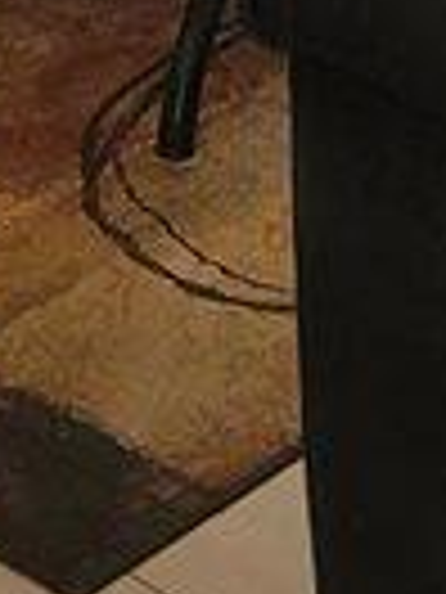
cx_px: 550
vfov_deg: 8.8
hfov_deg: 8.1
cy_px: -1226
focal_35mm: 181
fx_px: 3109
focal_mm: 7
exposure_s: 1/59
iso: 250
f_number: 1.8
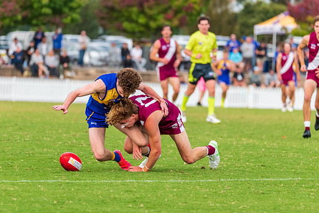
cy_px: 116
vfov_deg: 4.1
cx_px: 160
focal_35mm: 339
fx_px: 3004
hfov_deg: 6.1
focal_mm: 300
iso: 800
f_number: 5.6
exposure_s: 1/1250
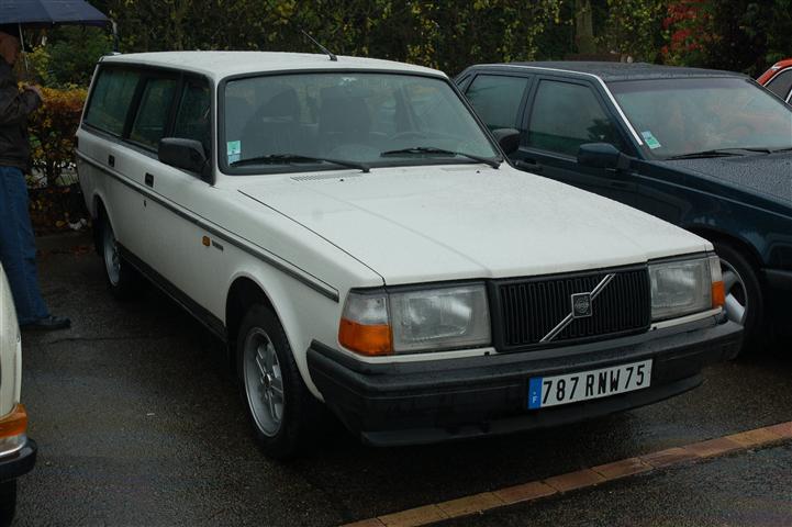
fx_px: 1022
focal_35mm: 46
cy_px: 264
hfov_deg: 42.3
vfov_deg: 28.9
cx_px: 396
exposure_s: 1/160
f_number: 6.3
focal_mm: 31
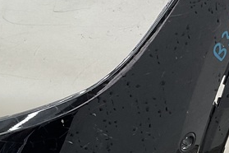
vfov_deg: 12.4
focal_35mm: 109
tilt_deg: -20.0
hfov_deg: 17.6
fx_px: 693
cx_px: -71
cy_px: 158
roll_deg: +5.0
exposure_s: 1/100
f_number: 1.8
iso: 32
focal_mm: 3
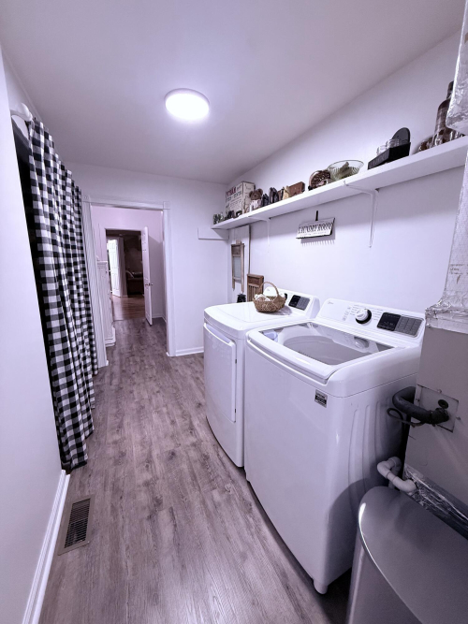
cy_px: 312
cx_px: 234
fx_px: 252
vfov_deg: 102.1
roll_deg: -1.0
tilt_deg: -11.1
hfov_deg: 85.7
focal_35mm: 14
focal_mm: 2.22
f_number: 2.2
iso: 320
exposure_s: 1/120
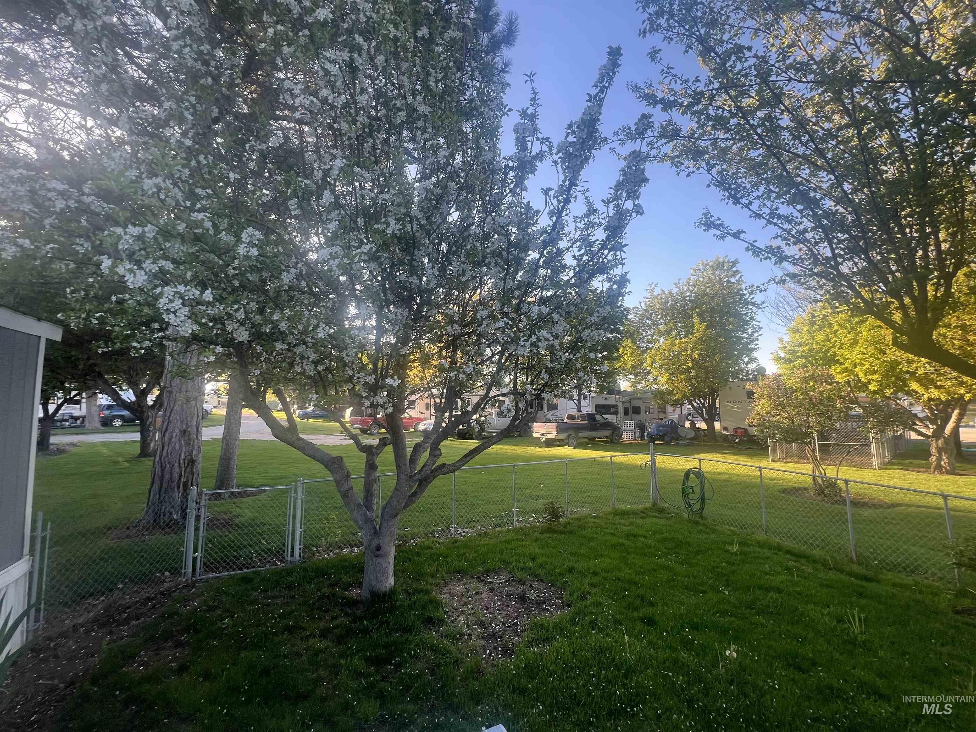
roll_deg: +0.3
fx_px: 367
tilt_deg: +4.5
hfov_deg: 106.2
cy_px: 366
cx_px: 488
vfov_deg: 89.9
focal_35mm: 13
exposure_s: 1/105
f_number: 1.8
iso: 32
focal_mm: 1.57
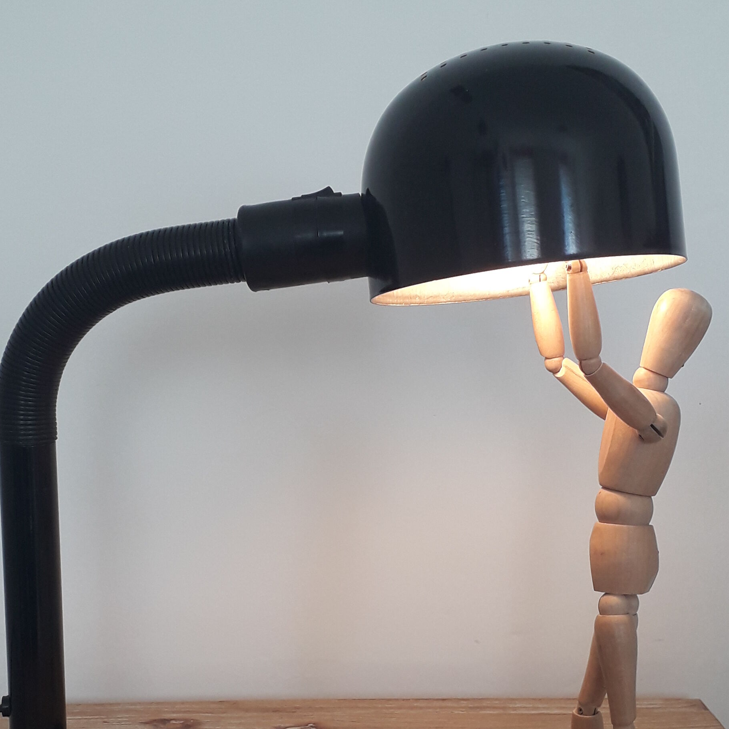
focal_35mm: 54
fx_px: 1287
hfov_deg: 31.6
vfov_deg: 31.5
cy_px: 440
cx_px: 322
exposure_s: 1/100
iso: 64
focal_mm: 3.6
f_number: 1.9
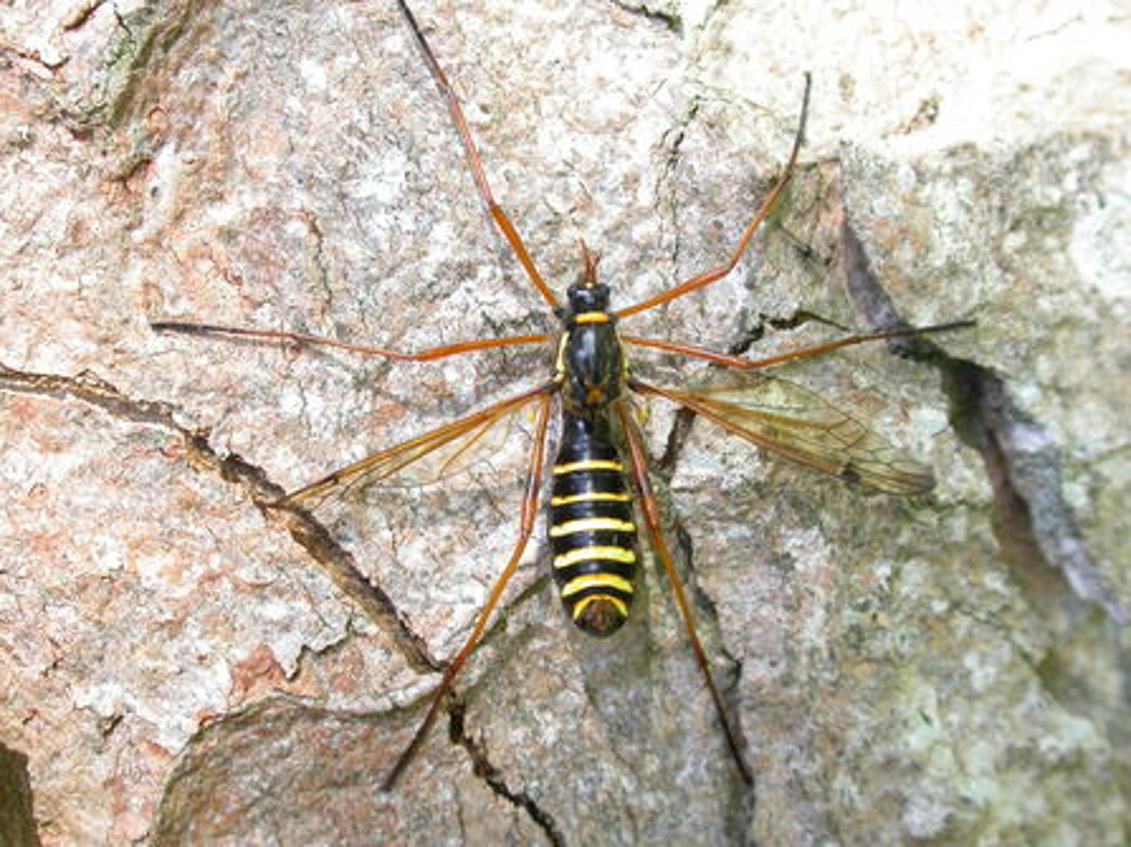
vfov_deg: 19.4
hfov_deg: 25.7
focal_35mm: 76
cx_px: 566
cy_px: 424
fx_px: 2482
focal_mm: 15.7
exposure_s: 1/65.5
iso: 100
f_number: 3.9
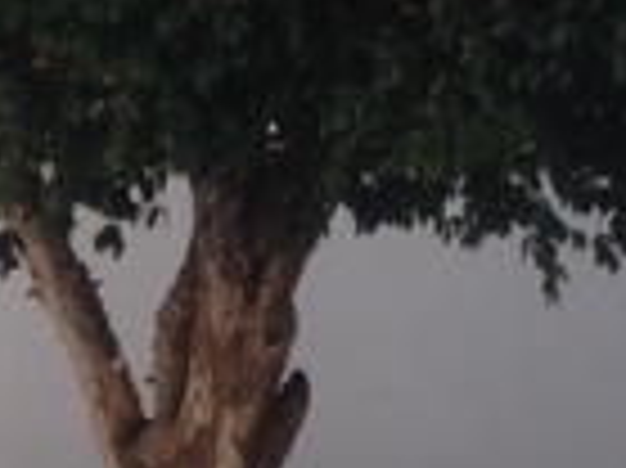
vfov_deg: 9.2
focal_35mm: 161
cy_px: 346
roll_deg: +1.8
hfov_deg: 12.3
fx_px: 2909
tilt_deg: -6.8
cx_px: 320
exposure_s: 1/905
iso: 50
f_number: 2.4
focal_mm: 4.28
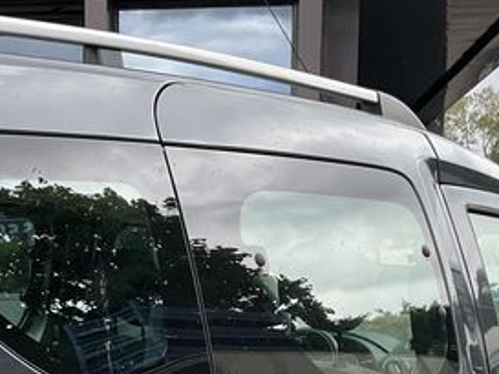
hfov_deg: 22.8
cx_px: 139
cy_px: 465
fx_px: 1226
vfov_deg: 16.6
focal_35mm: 85
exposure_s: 1/127
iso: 16
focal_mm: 3
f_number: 1.8
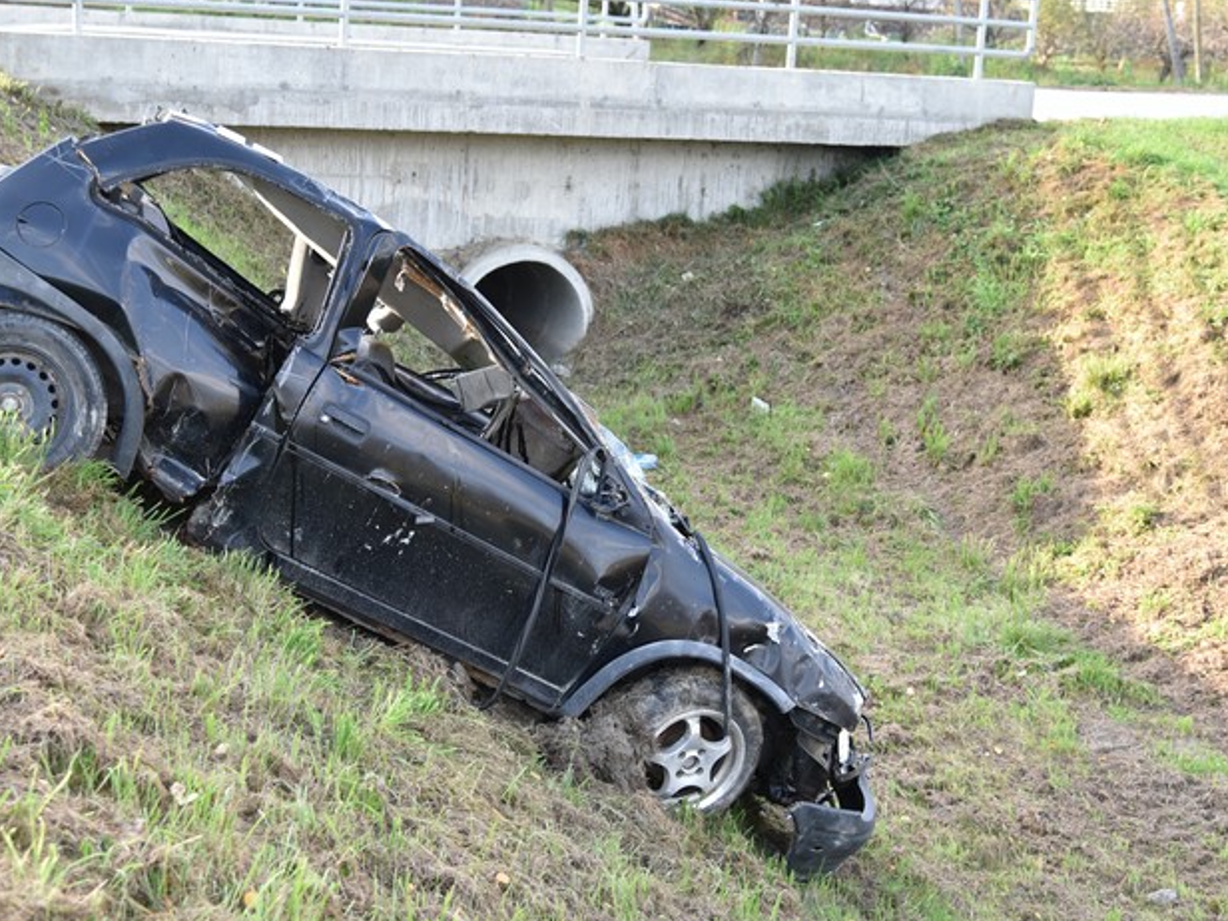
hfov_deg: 30.3
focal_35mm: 64
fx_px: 2270
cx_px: 582
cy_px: 408
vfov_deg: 22.9
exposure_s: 1/320
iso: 500
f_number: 4
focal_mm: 50
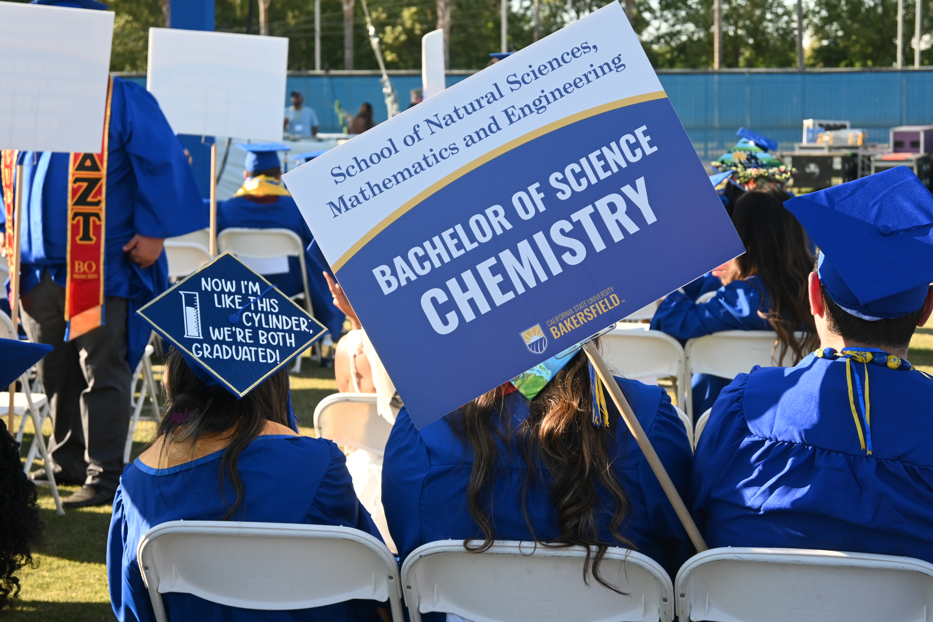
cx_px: 466
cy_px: 311
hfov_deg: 27.0
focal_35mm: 75
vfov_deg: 18.2
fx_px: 1944
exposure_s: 1/250
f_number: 6.3
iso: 200
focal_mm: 50
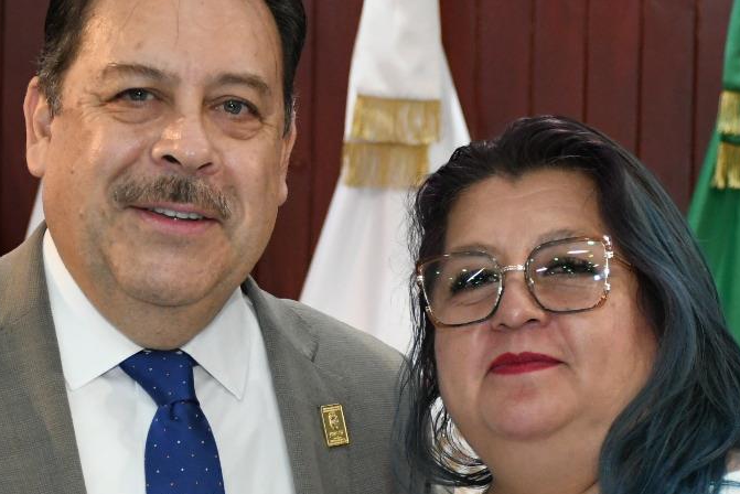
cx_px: 357
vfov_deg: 9.0
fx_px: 3126
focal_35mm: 152
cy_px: 453
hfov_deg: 13.5
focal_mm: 42
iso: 2500
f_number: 4.5
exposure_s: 1/100
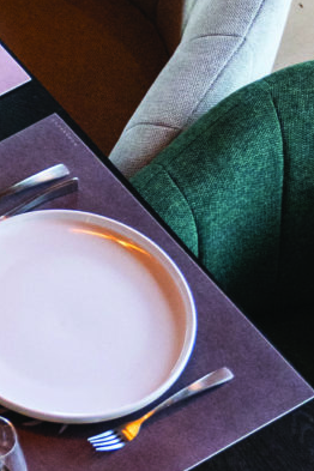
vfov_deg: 6.9
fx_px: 3833
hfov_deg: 4.6
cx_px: -419
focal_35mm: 293
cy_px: -225
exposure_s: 1/250
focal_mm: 45
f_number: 2.8
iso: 500
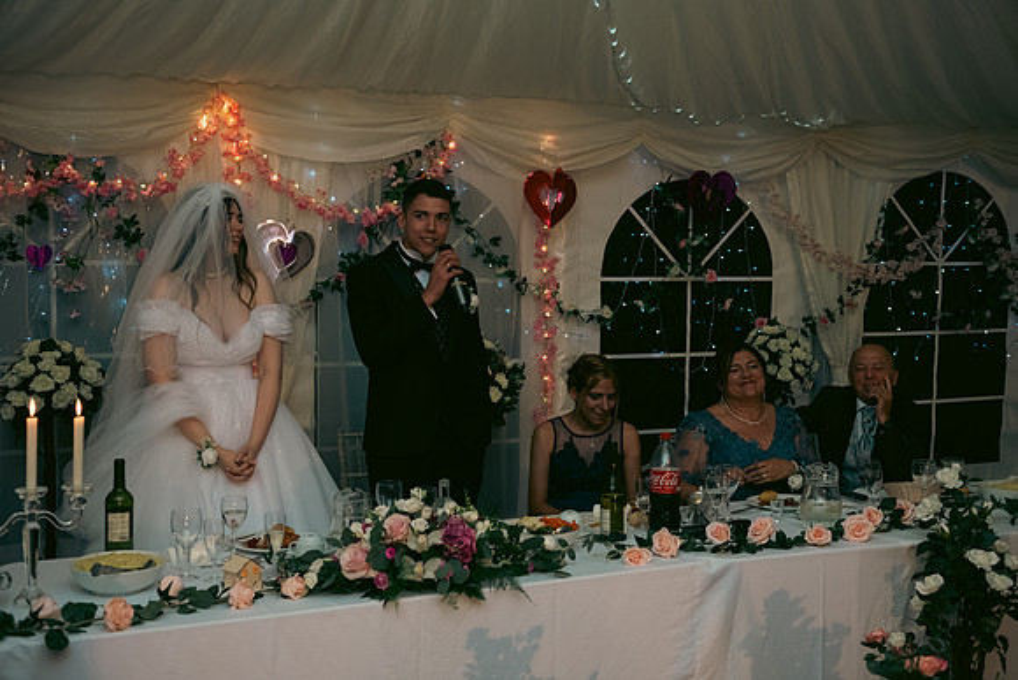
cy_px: 340
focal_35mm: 44
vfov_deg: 30.5
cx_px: 509
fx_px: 1244
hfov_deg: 44.5
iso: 800
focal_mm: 44
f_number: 3.5
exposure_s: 1/160
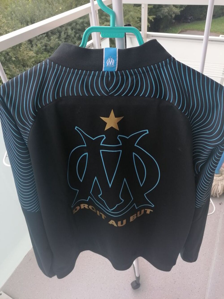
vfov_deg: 65.3
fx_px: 233
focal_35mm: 27
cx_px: 112
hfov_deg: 51.4
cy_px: 150
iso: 50
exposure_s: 1/109
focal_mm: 4.75
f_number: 1.8
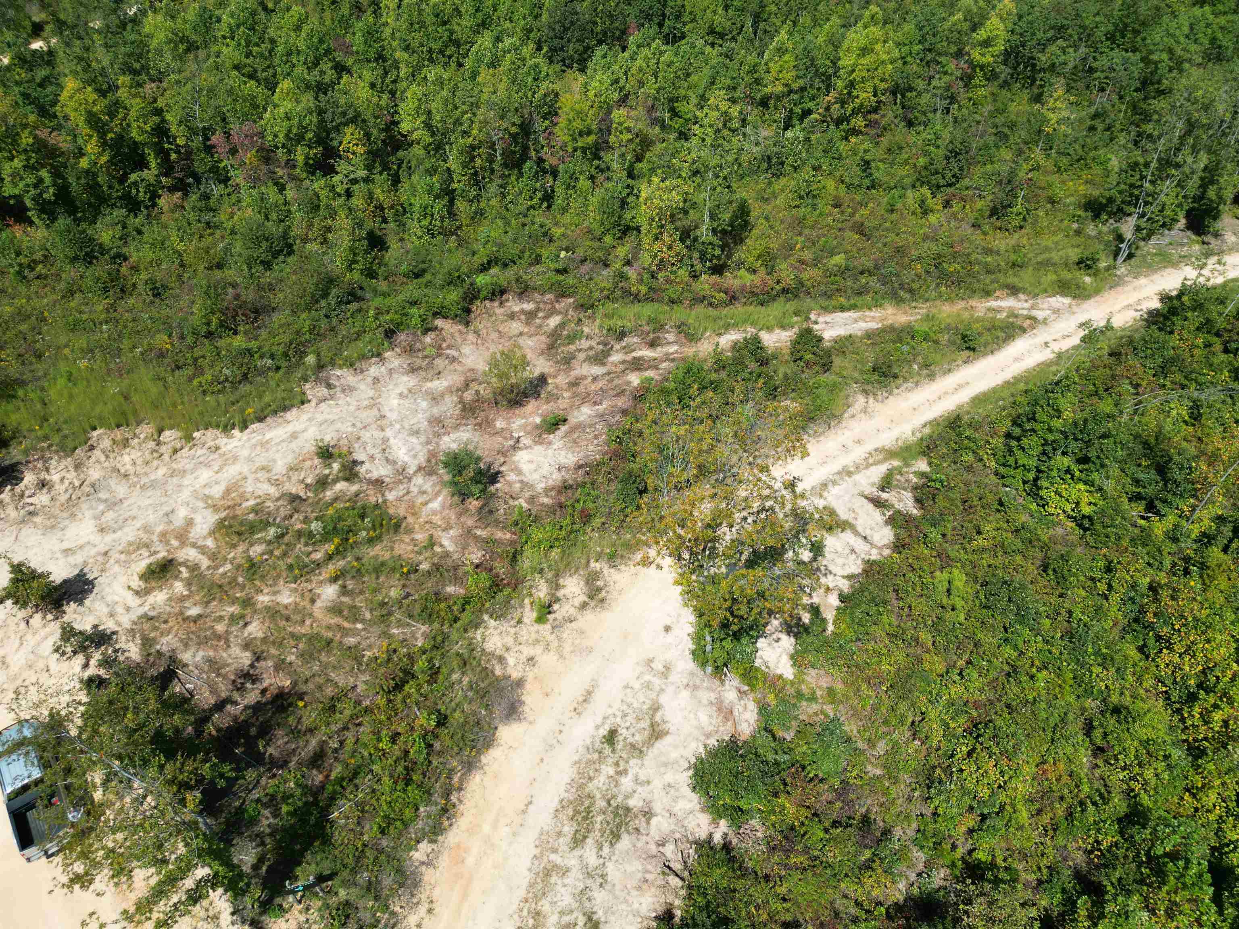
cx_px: 620
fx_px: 859
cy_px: 464
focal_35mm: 24
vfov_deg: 56.8
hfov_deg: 71.6
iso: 150
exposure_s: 1/3200
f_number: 1.7
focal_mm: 6.72
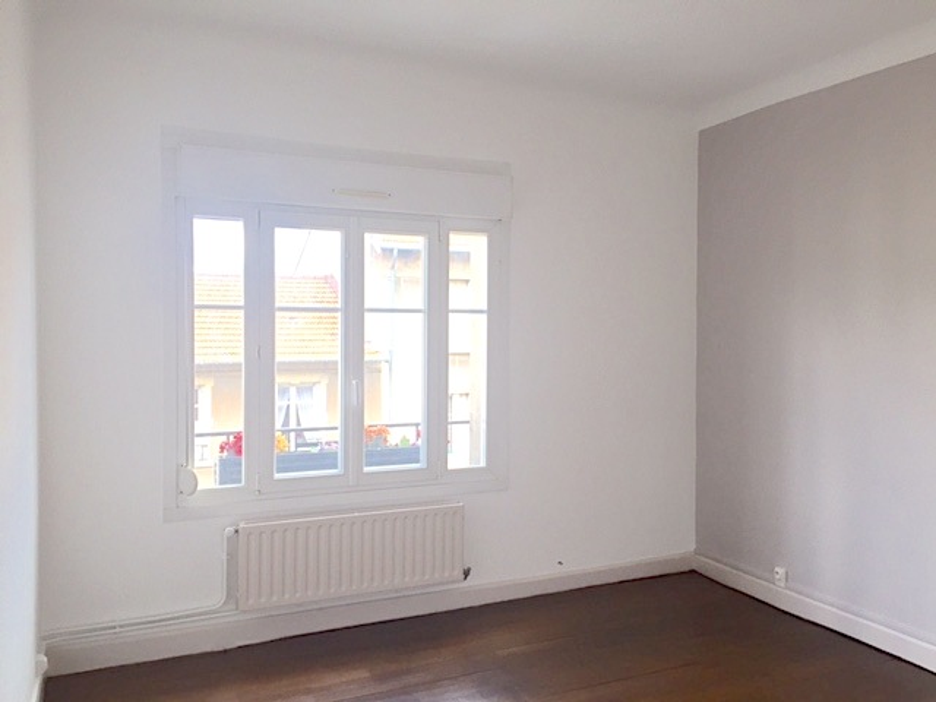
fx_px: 784
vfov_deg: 48.2
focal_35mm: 29
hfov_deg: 61.7
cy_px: 351
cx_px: 468
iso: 40
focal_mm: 4.15
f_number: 2.2
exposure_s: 1/120
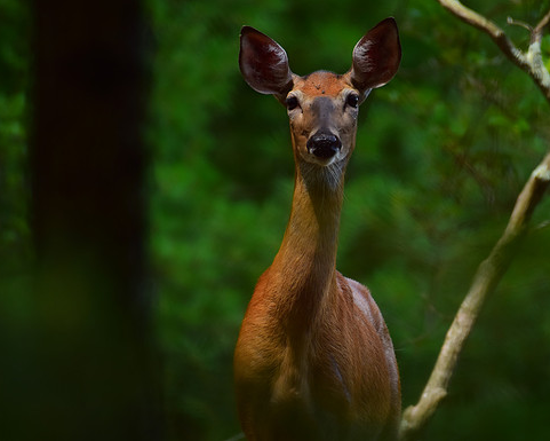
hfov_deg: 2.3
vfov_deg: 1.8
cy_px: 220
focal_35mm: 849
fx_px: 13823
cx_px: 326
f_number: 5.6
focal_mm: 500
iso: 100
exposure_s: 1/125
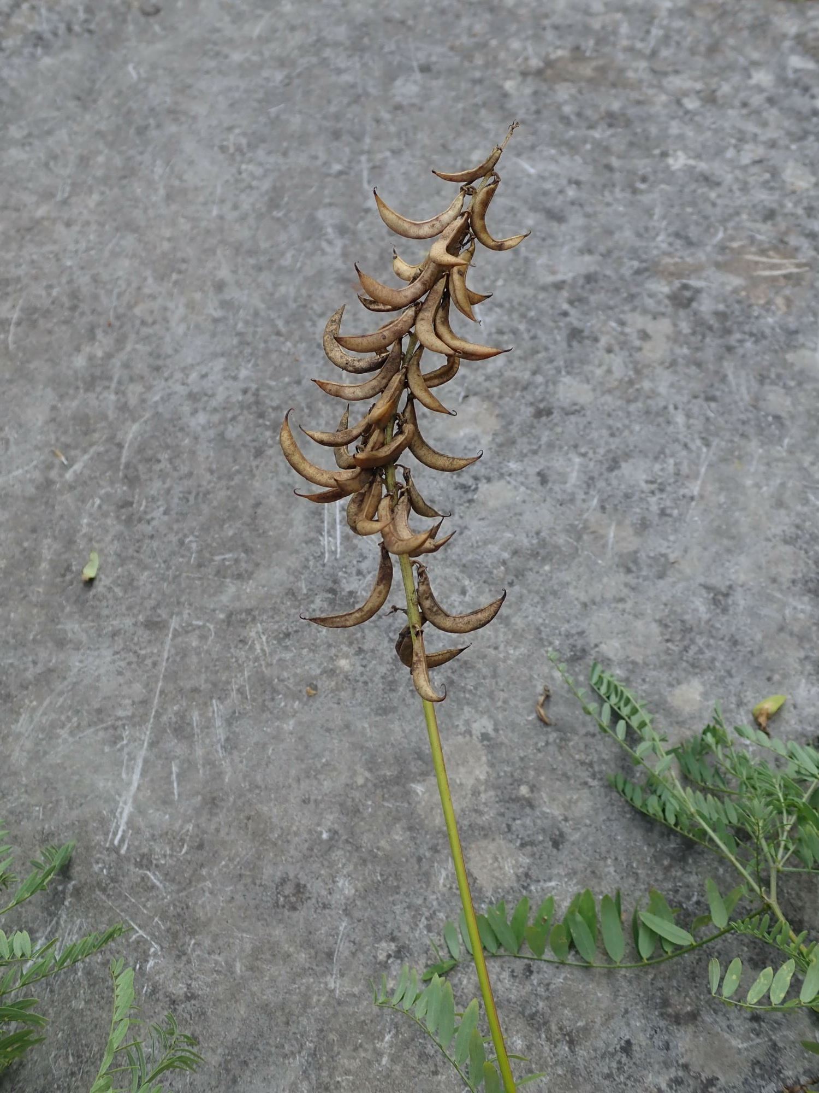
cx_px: 410
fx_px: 946
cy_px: 546
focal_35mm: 30
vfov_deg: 60.0
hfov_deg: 46.8
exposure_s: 1/200
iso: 100
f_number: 3.2
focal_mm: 5.5
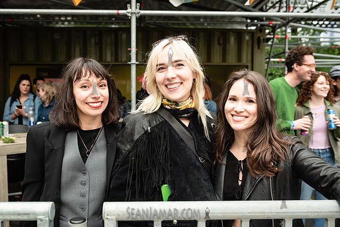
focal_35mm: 36
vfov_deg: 36.8
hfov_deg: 52.9
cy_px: 119
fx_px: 341
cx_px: 164
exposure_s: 1/250
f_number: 4.5
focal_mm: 32
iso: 500
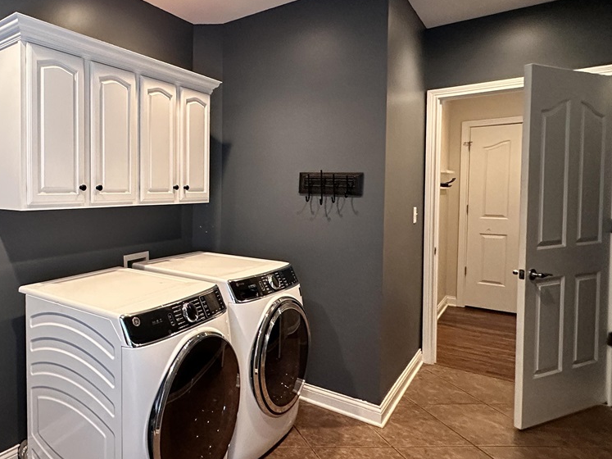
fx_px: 424
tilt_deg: -2.1
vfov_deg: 56.7
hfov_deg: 64.0
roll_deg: -0.1
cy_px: 204
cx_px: 106
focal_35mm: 24
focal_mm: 2.22
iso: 640
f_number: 2.2
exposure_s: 1/60
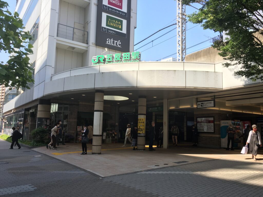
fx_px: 220
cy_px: 98
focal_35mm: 29
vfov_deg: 48.2
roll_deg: -1.7
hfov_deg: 61.7
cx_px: 132
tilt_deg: +7.5
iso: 25
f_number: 2.2
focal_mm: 4.15
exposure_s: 1/527
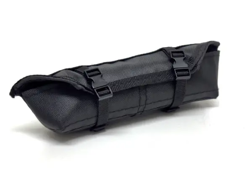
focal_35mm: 52
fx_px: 379
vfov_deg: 28.0
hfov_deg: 36.8
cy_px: 94
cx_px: 126
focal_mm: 5.96
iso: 40
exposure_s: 1/100
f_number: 1.6
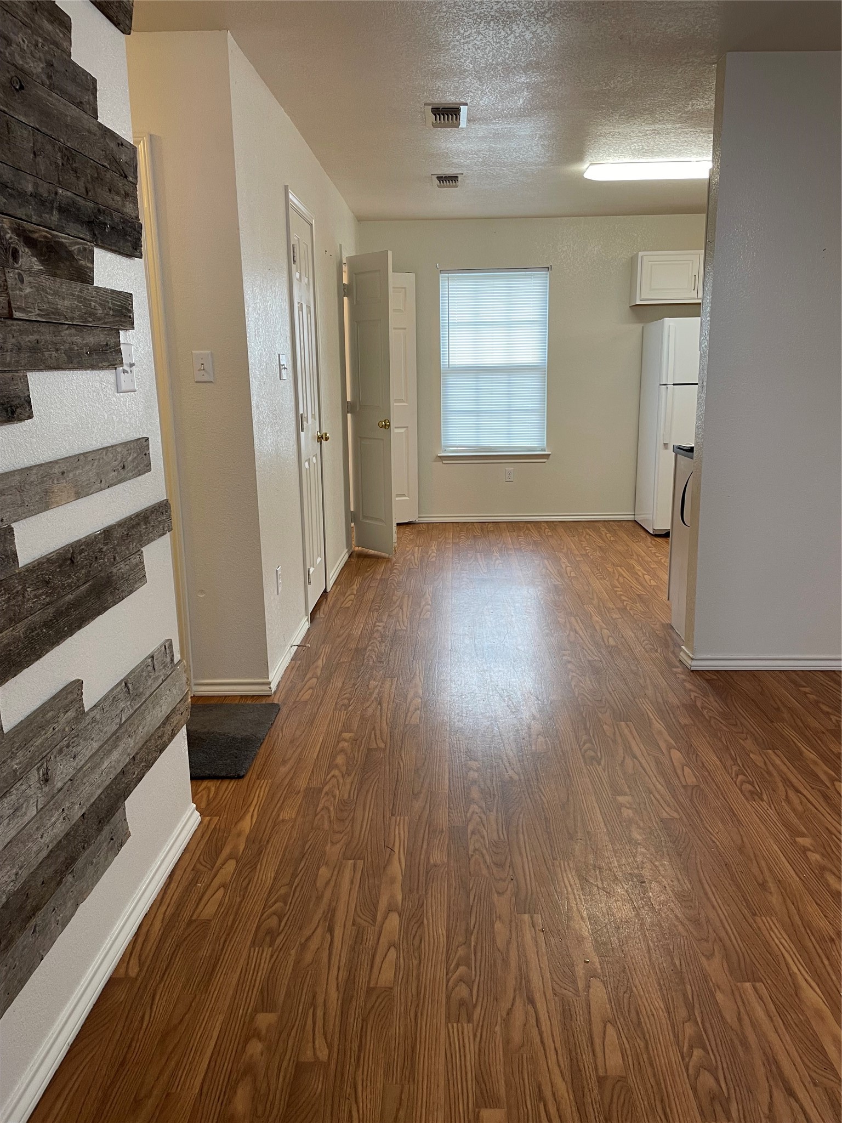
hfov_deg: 53.1
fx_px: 843
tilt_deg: -12.9
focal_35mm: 26
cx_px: 421
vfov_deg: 67.3
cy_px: 562
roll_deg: +1.6
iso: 80
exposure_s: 1/60
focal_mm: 4.2
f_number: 1.6
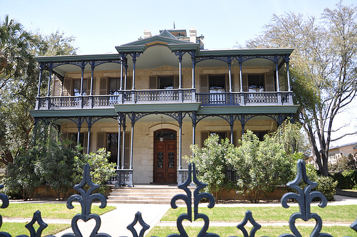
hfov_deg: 59.6
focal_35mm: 32
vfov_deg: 41.6
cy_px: 118
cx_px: 178
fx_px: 312
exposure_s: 1/60
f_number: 7.1
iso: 200
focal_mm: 21
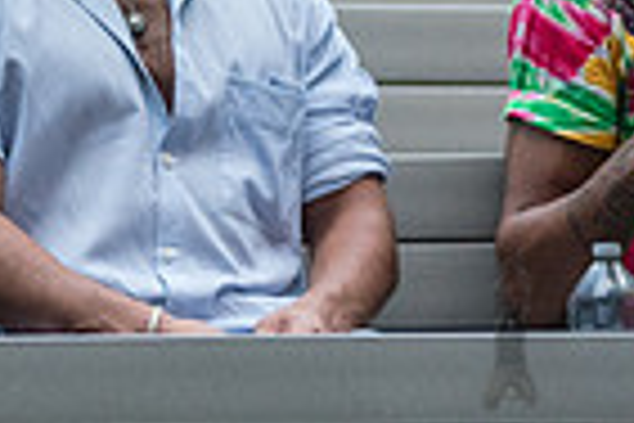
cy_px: 110
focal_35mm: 494
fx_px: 8699
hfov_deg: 4.2
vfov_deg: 2.8
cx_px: -72
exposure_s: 1/500
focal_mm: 120
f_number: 3.2
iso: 3200
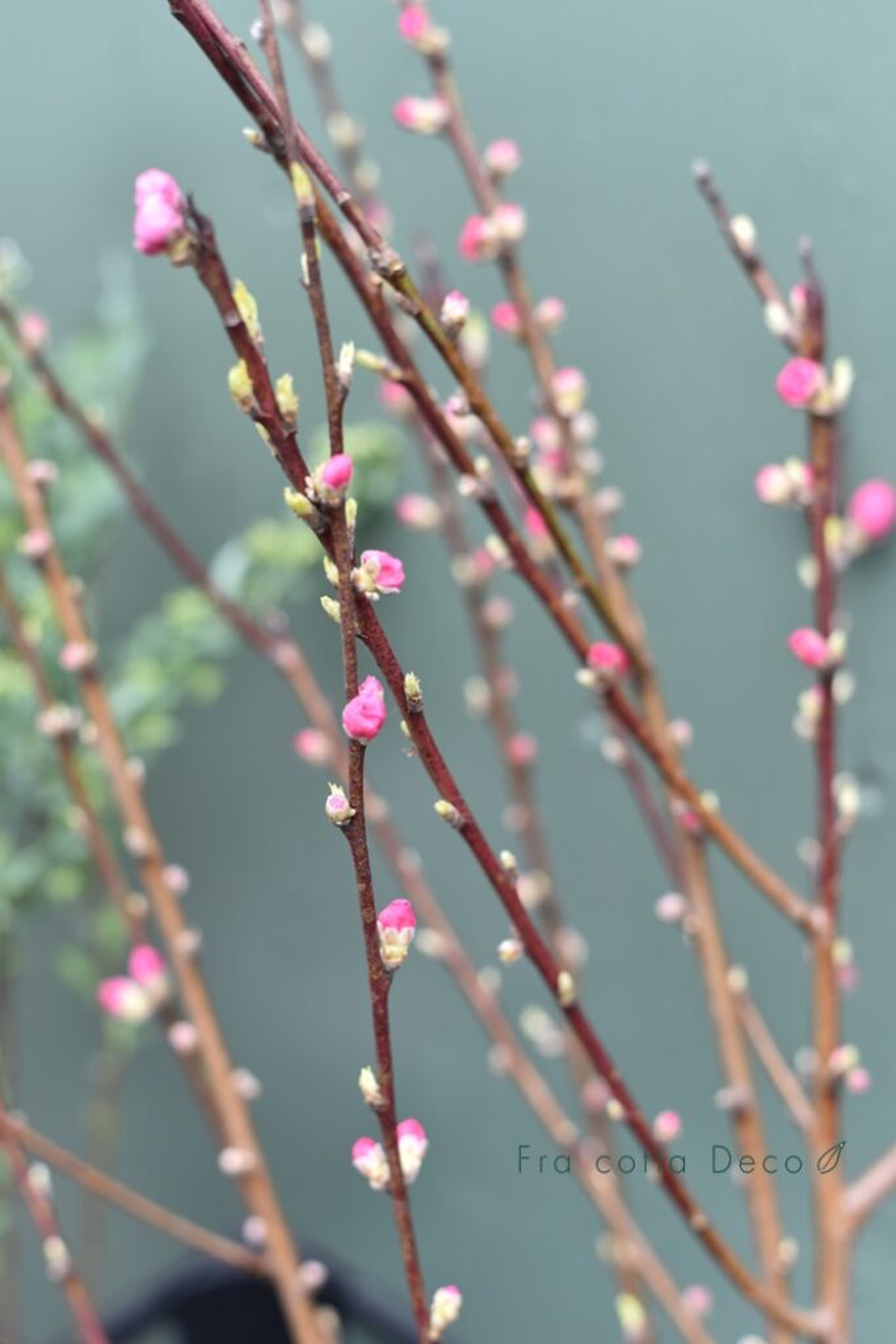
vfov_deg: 39.6
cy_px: 672
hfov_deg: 27.0
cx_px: 448
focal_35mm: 50
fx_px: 1866
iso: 250
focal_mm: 50
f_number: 2.8
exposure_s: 1/160
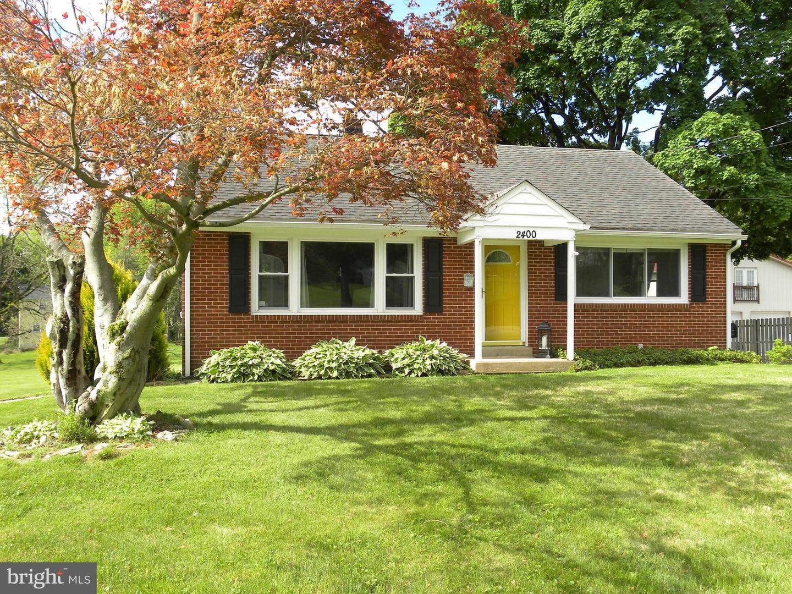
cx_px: 396
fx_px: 755
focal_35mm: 33
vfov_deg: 42.9
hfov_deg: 55.4
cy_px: 297
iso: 64
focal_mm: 5.9
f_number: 4
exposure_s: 1/192
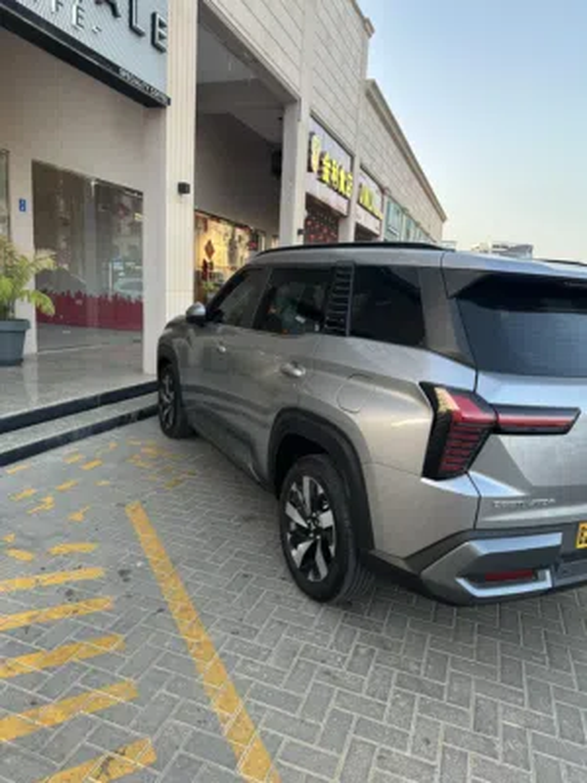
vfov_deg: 71.6
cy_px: 392
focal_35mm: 24
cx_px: 294
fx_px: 543
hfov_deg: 56.8
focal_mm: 6.86
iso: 64
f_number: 1.78
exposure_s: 1/121
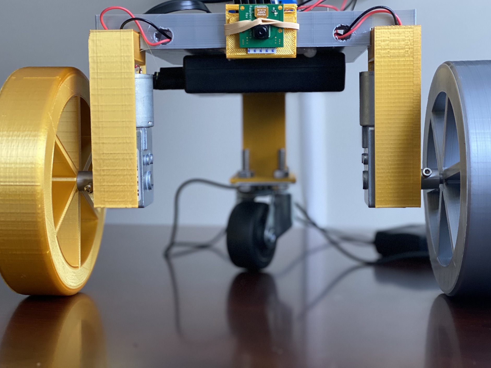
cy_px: 181
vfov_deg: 27.5
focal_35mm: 53
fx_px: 752
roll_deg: +0.9
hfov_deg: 36.2
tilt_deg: -1.1
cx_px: 246
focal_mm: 6
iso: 250
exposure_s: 1/107
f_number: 2
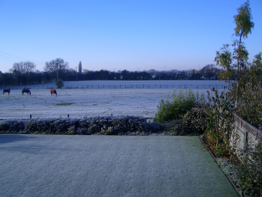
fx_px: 265
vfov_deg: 40.7
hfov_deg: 52.6
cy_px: 98
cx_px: 131
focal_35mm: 35
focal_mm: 5.8
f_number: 4.3
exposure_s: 1/320
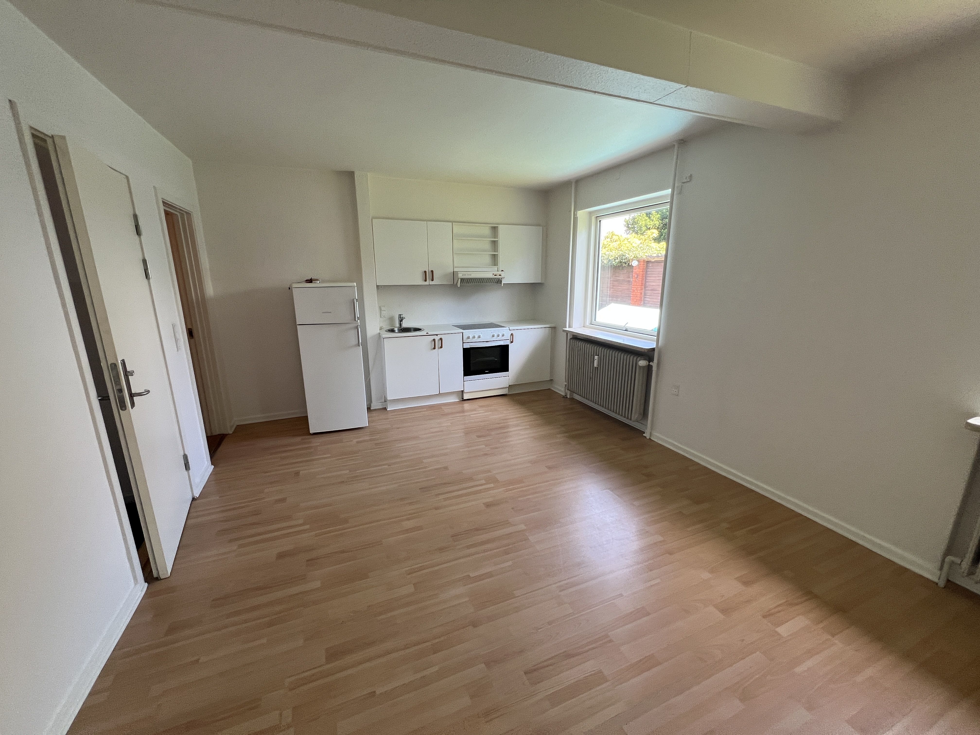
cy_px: 368
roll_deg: -1.5
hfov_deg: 106.2
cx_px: 490
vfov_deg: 89.9
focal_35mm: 13
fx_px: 368
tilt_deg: -13.4
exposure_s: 1/99
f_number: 1.8
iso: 80
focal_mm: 1.57
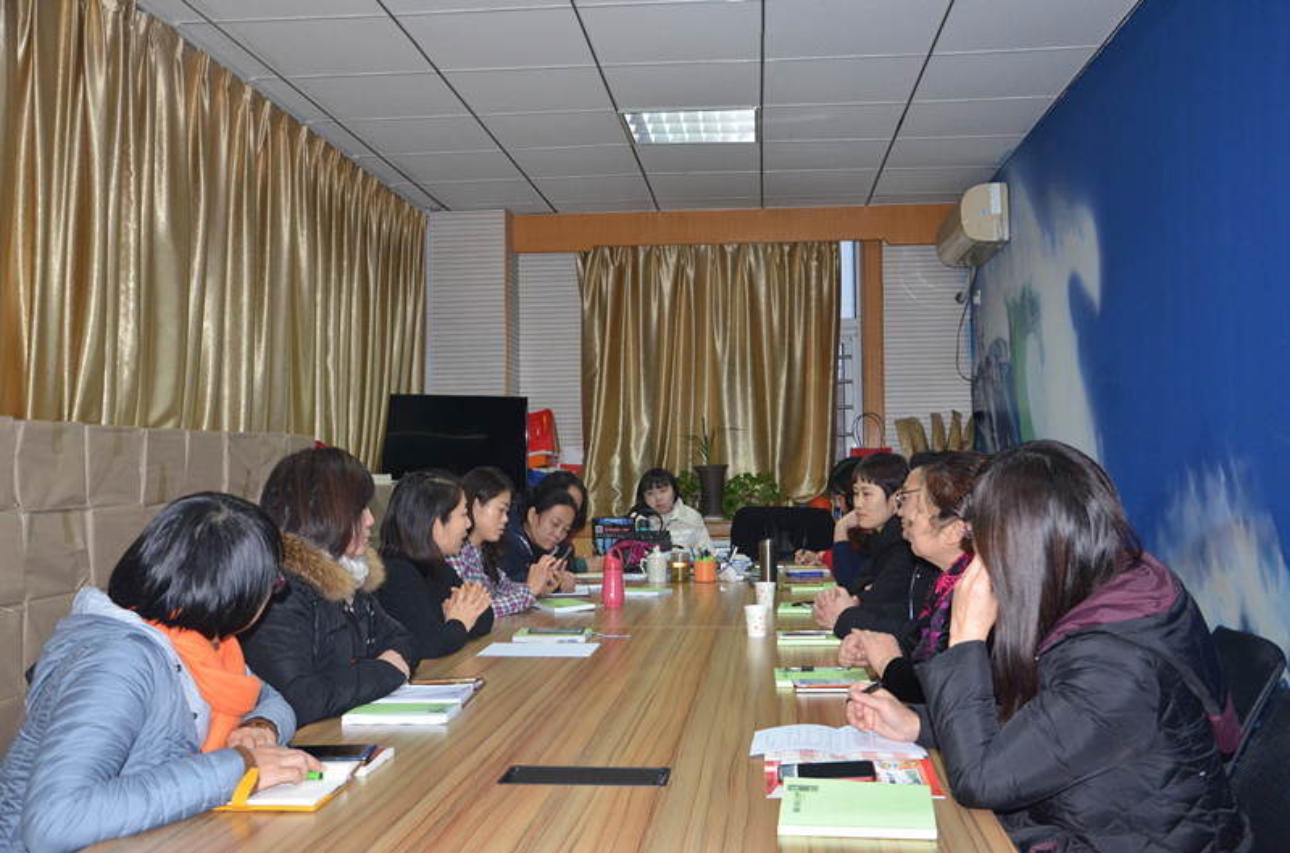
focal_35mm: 36
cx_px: 645
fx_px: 1287
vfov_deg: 36.7
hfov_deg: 53.2
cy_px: 426
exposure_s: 1/60
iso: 1600
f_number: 5.6
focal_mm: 24
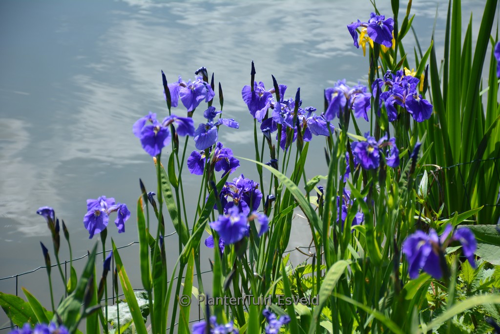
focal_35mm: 128
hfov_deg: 16.1
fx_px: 1771
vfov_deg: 10.8
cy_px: 167
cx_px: 250
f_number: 6.3
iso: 200
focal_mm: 85
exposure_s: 1/640
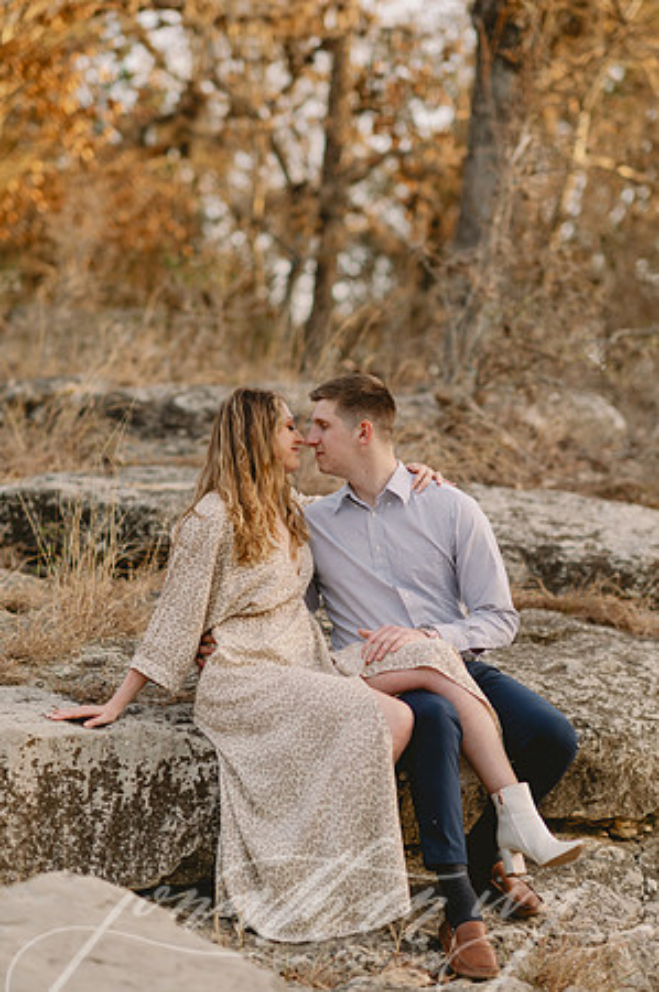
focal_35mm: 85
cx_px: 330
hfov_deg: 16.0
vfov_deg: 23.9
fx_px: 2339
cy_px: 496
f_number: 2
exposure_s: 1/640
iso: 100
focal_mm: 85
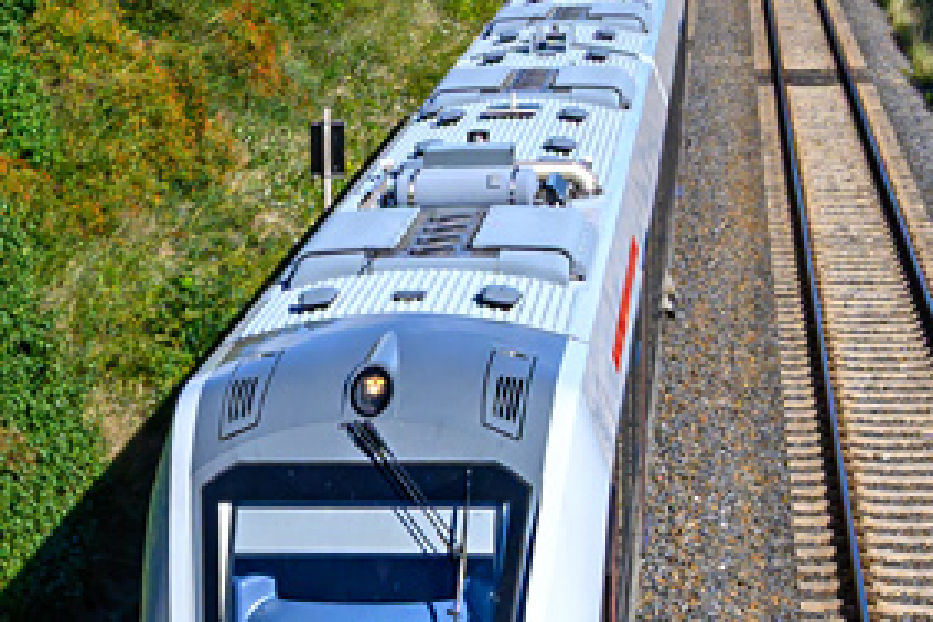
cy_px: 579
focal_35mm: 102
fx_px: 2643
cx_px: 430
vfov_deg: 13.3
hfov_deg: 20.0
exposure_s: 1/1000
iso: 200
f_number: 8
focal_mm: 16
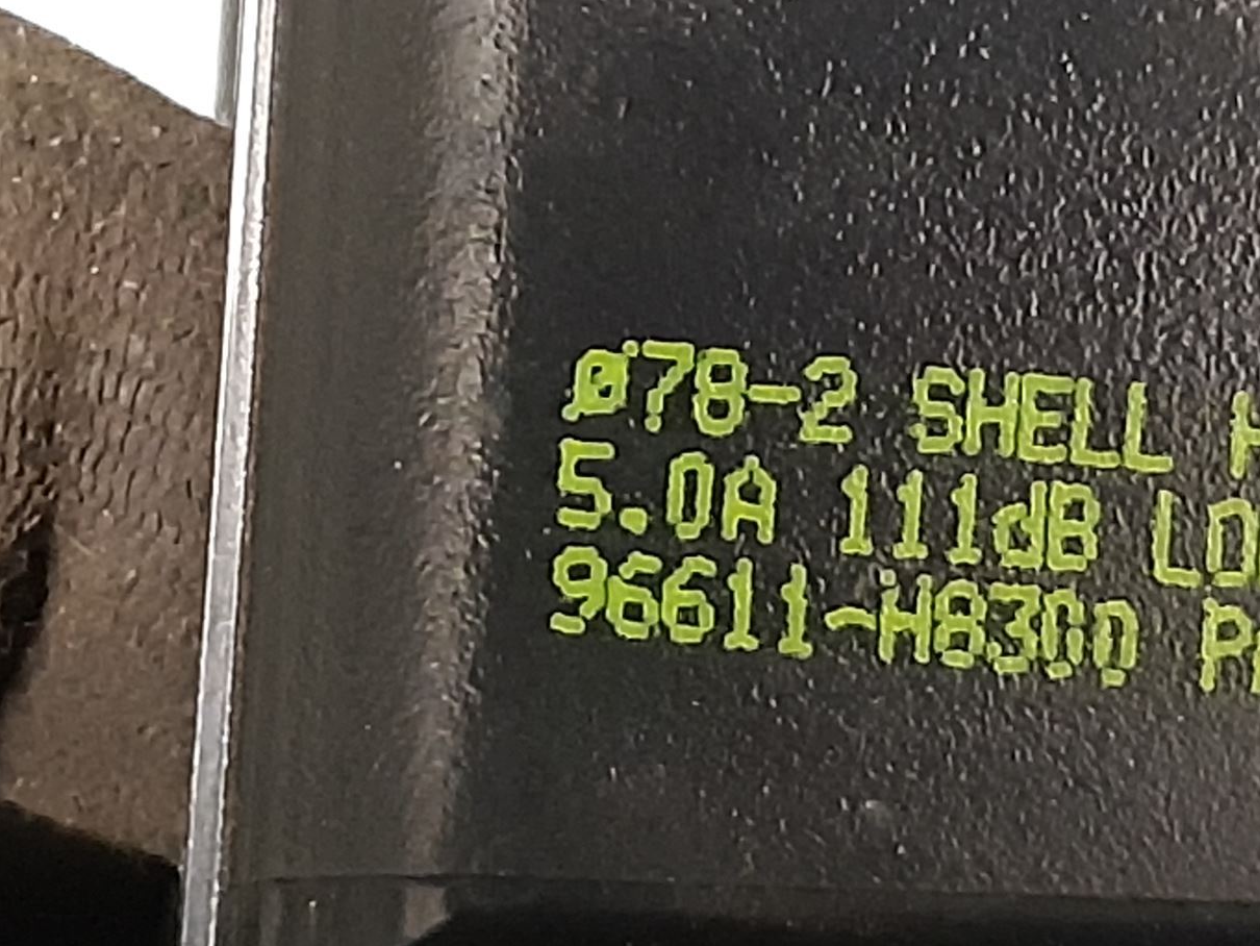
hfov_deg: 42.1
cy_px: 498
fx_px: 1602
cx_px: 882
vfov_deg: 32.9
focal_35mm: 44
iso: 500
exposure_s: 1/25
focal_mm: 3.93
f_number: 1.7
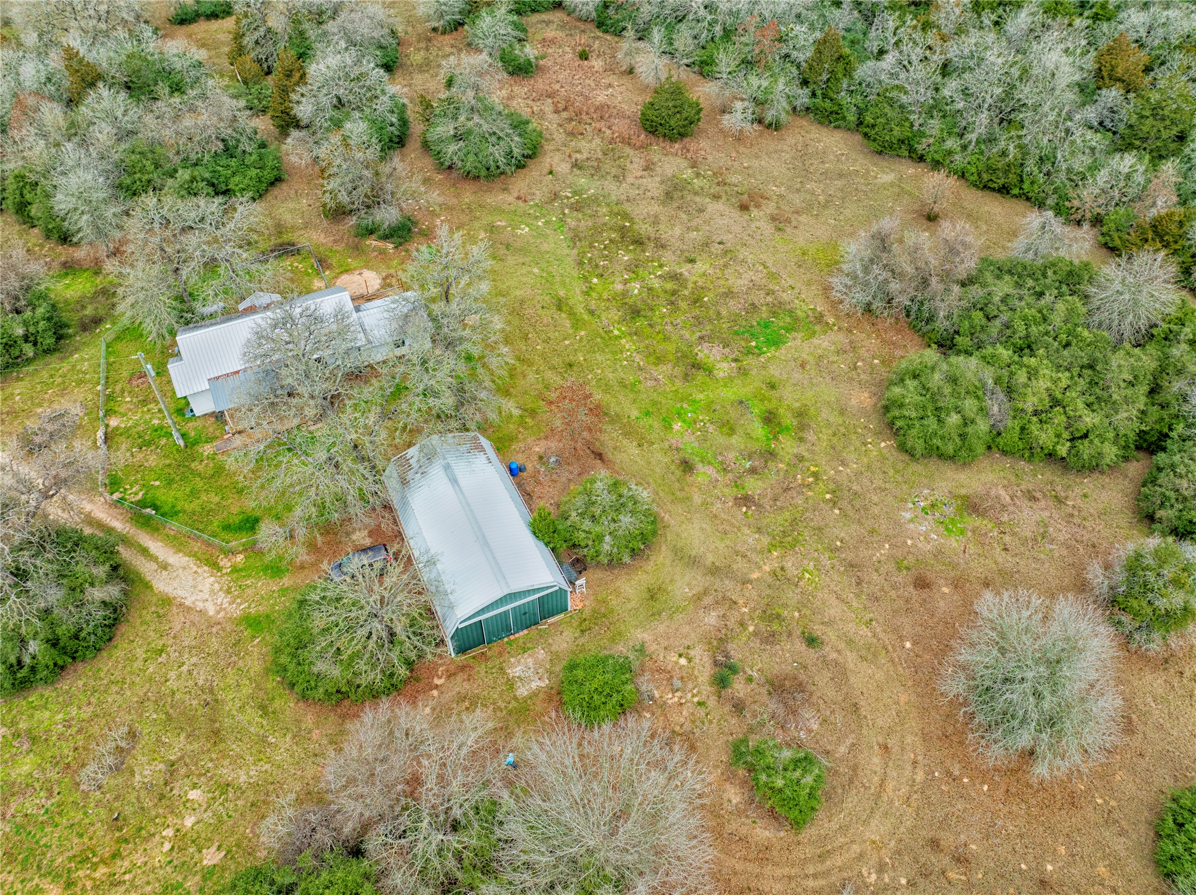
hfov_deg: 71.6
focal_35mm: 24
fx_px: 829
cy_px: 448
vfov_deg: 56.8
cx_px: 598
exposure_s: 1/800
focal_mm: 12.29
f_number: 2.8
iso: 150
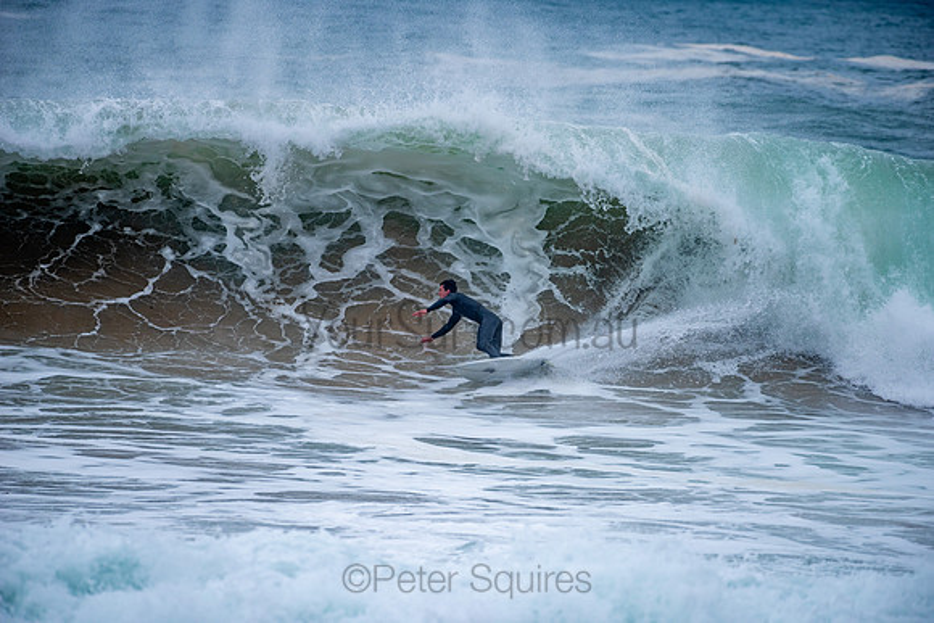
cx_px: 467
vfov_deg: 2.8
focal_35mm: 500
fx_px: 12975
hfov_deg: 4.1
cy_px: 312
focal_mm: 500
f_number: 5.6
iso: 180
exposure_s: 1/800
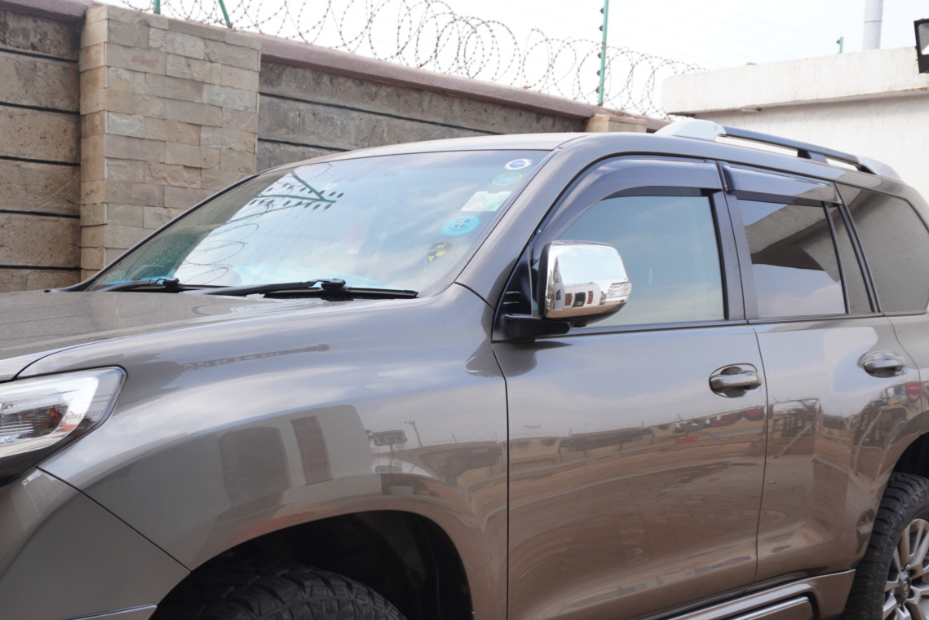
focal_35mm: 45
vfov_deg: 29.9
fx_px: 1154
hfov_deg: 43.7
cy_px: 407
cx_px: 396
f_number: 4.5
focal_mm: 21
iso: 100
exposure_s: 1/125
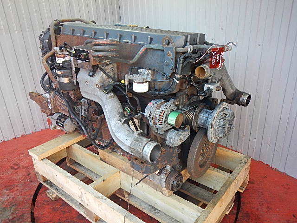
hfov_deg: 63.4
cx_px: 148
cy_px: 112
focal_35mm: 28
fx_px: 240
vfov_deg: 49.7
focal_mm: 5
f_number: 3.9
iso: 400
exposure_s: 1/100
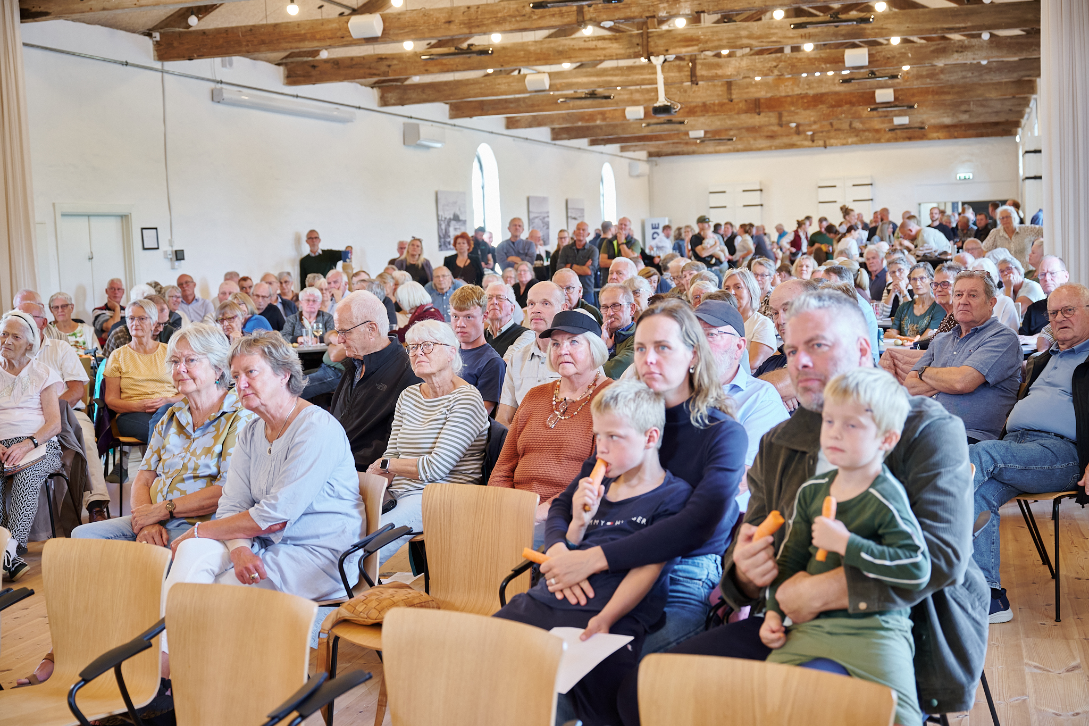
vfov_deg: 29.2
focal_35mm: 46
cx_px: 544
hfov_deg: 42.7
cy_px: 363
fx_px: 1391
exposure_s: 1/100
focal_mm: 46
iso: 800
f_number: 3.5
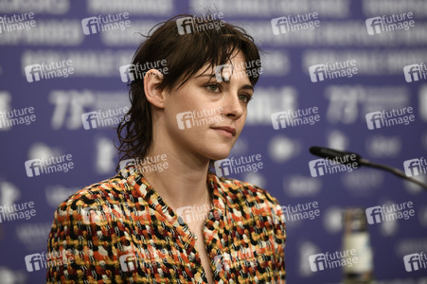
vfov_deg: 7.8
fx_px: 2074
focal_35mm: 175
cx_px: 214
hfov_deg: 11.8
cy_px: 142
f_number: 3.2
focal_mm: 175
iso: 1000
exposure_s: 1/400
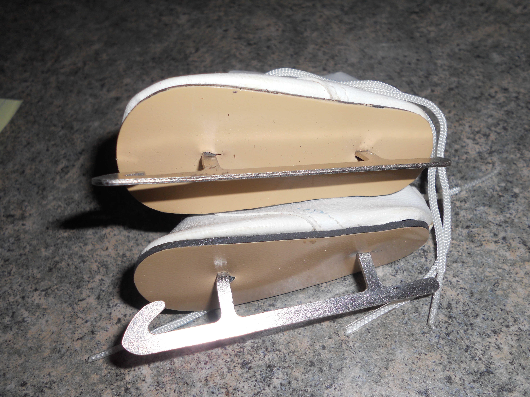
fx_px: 490
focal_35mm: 32
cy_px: 198
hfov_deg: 56.8
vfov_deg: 44.2
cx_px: 265
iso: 80
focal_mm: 5.8
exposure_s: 1/25
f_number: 8.8
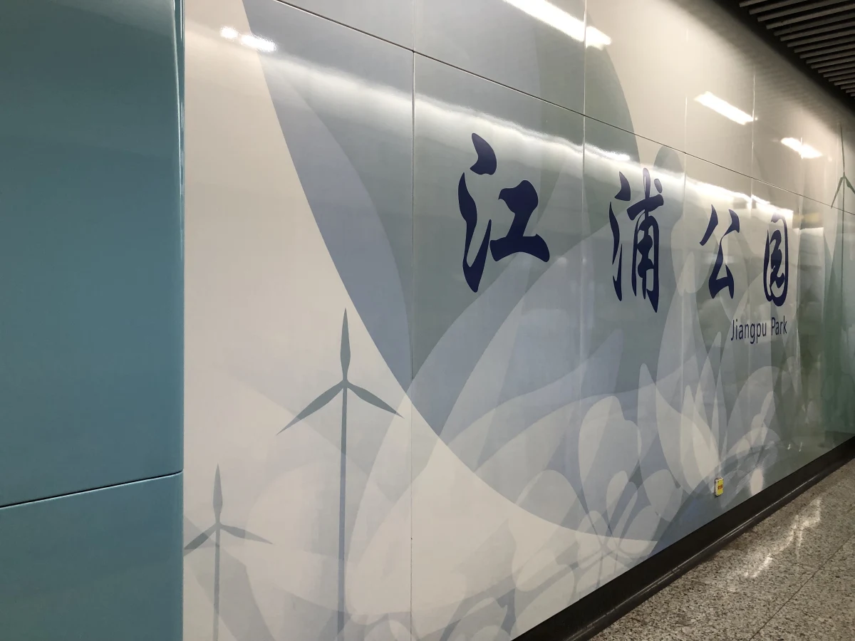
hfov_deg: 63.4
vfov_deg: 49.7
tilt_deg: +0.7
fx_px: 692
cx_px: 428
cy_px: 320
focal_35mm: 28
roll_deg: -0.5
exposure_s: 1/25
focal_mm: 4
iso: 40
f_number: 1.8
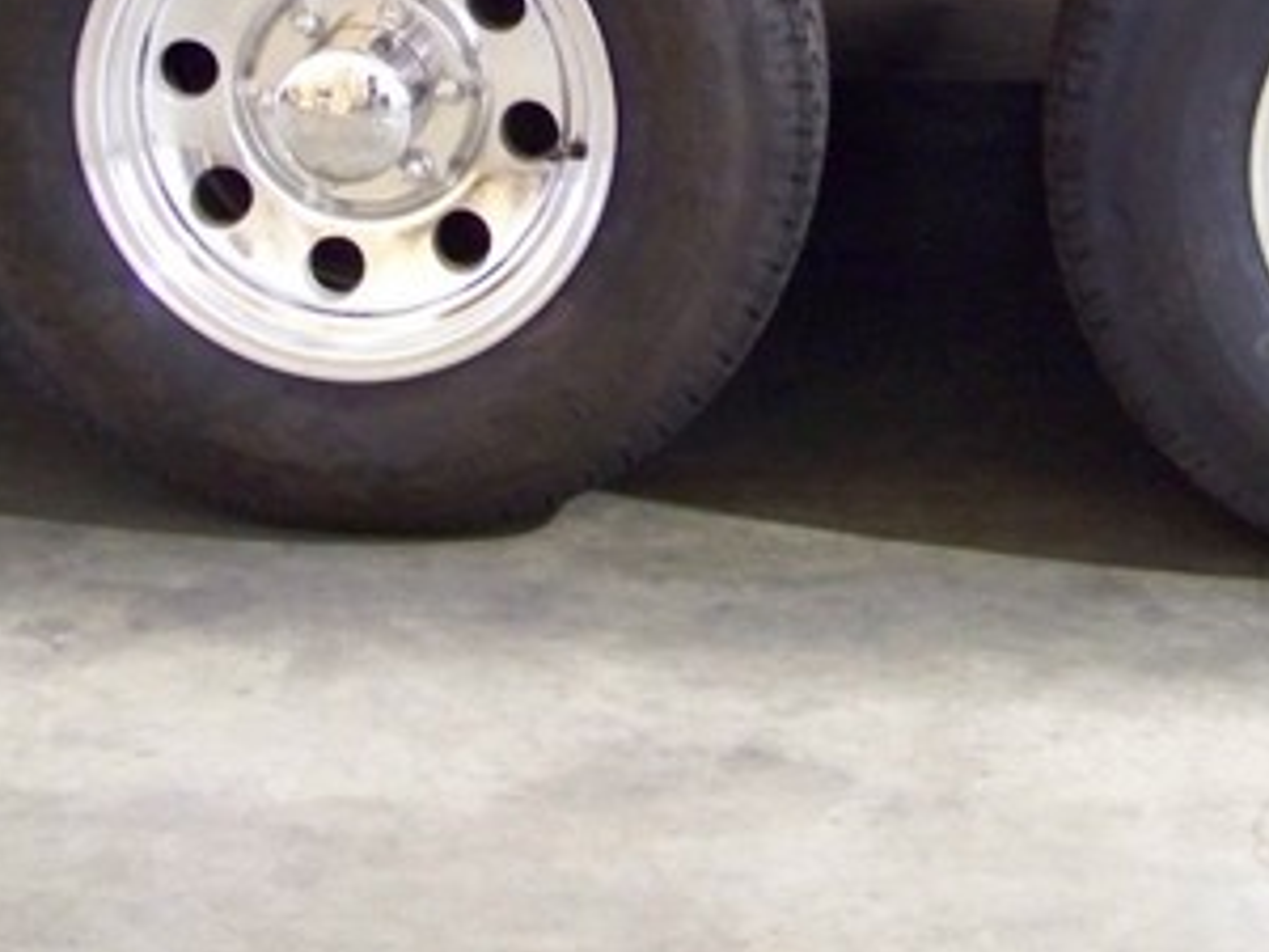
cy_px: 44
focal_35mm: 84
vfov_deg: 17.2
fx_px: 3079
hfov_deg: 23.2
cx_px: 838
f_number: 2.8
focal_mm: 5.85
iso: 400
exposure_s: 1/8
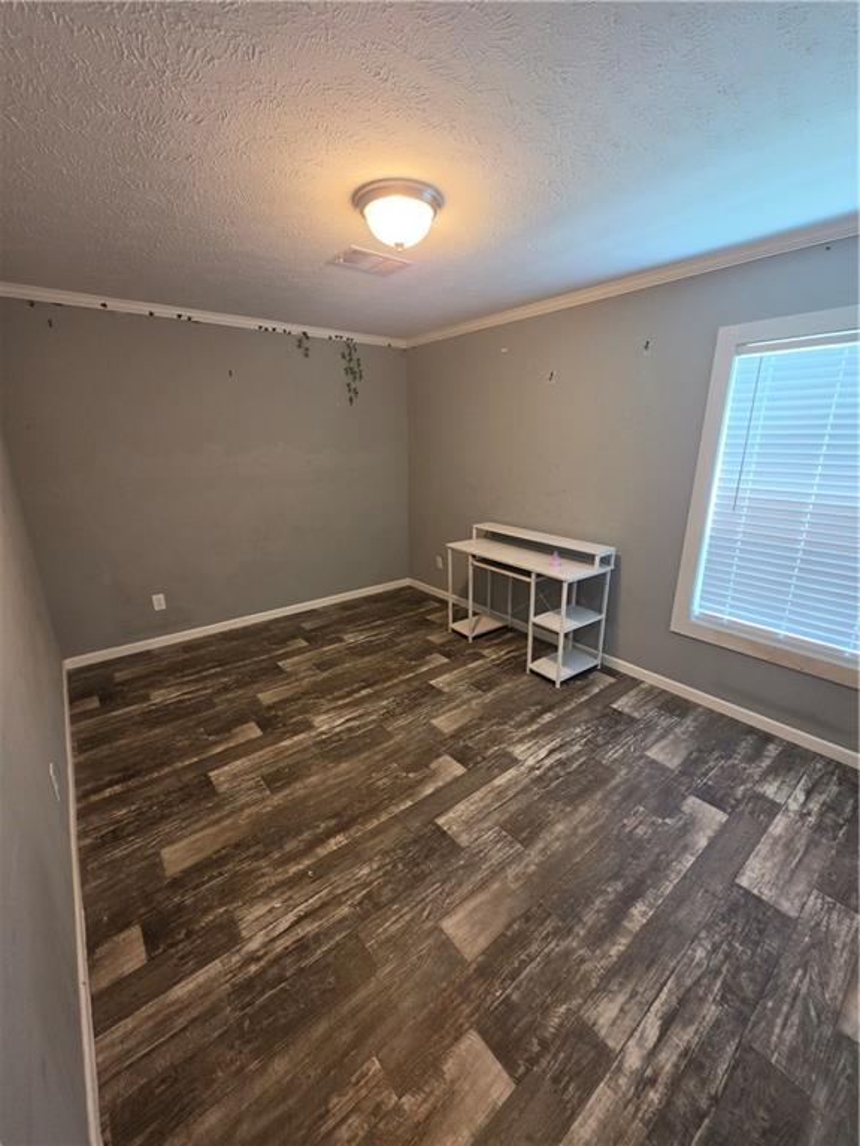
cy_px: 573
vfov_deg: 106.2
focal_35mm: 13
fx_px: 431
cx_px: 430
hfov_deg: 89.9
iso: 200
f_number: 1.9
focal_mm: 2.2
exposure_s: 1/60
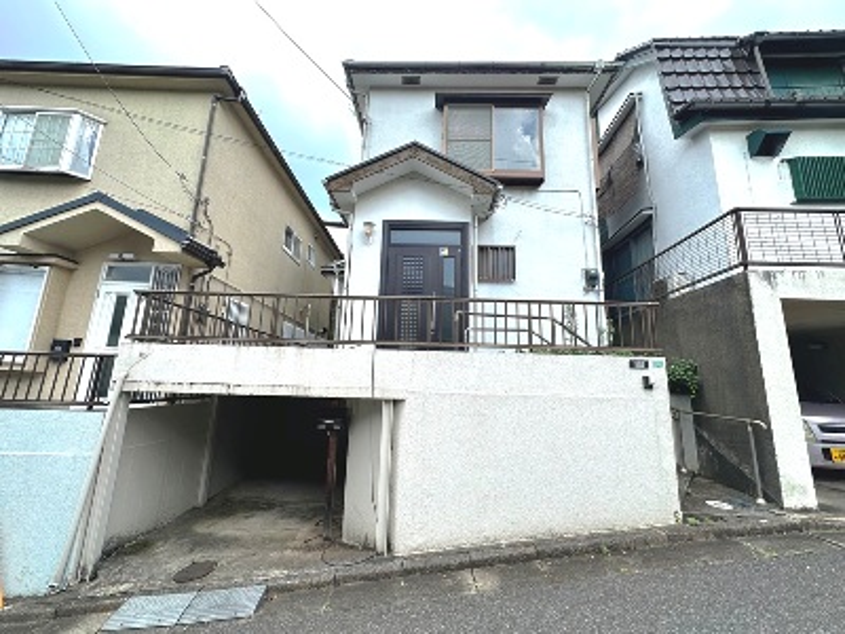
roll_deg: -1.9
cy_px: 317
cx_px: 422
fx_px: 342
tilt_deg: +11.5
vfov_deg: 85.7
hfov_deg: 102.1
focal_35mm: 14
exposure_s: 1/694
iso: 40
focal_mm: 2.22
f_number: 2.2
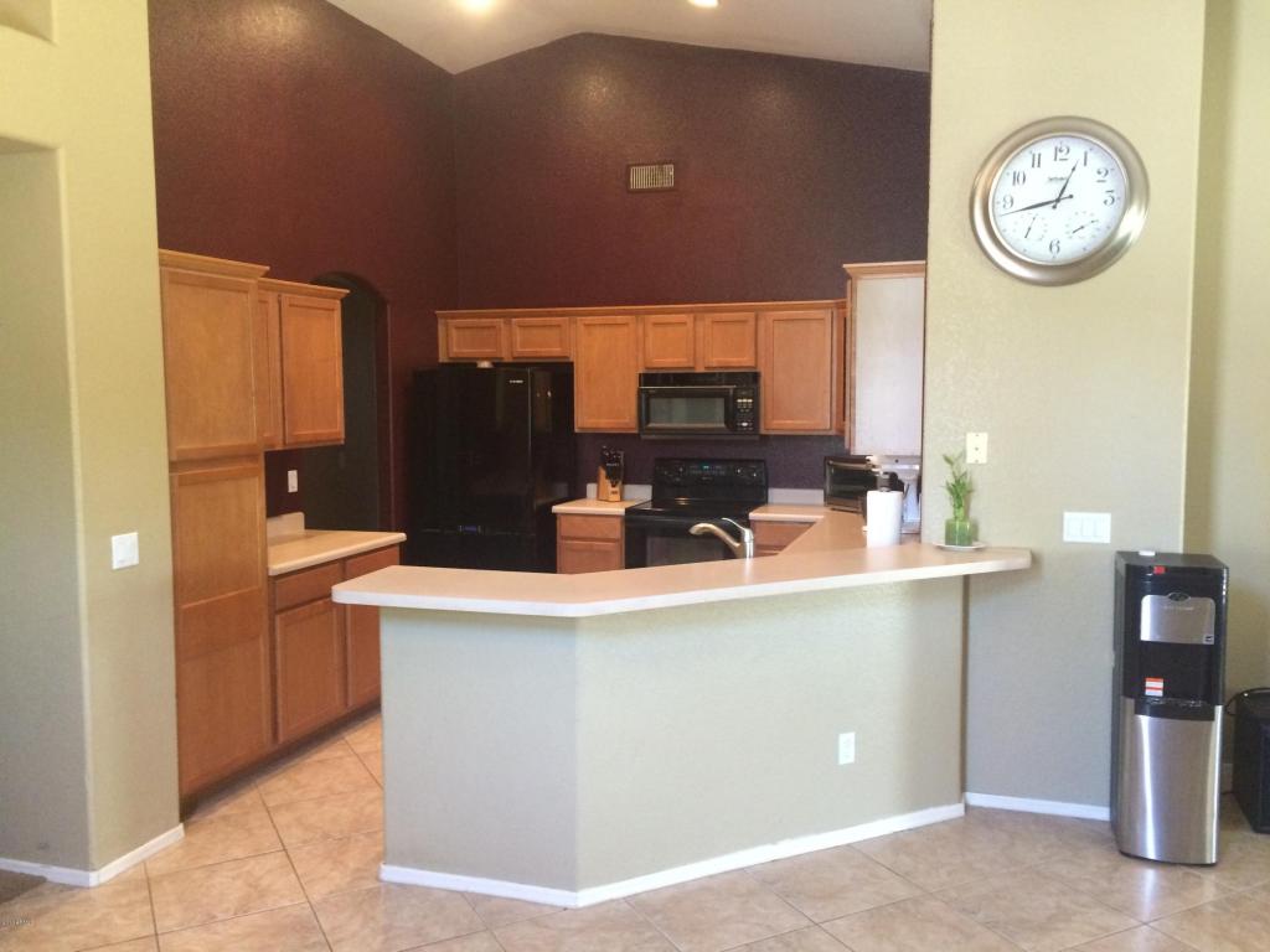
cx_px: 635
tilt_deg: -4.6
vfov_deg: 48.2
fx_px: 1064
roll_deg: +2.2
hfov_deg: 61.7
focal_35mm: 29
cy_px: 476
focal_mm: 4.15
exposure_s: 1/30
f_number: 2.2
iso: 320
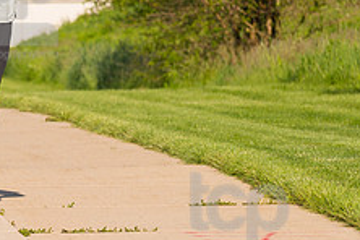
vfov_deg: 3.6
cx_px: 10
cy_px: 2
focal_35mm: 378
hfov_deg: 5.4
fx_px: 3780
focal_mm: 145
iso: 400
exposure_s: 1/2000
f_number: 5.6
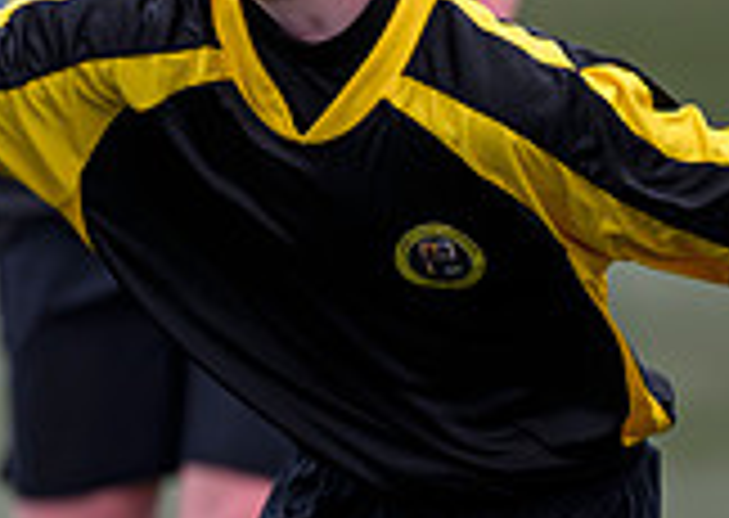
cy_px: 150
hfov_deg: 1.2
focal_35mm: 1654
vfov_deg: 0.9
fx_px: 34173
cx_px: -790
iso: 500
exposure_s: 1/1600
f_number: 3.5
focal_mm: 400
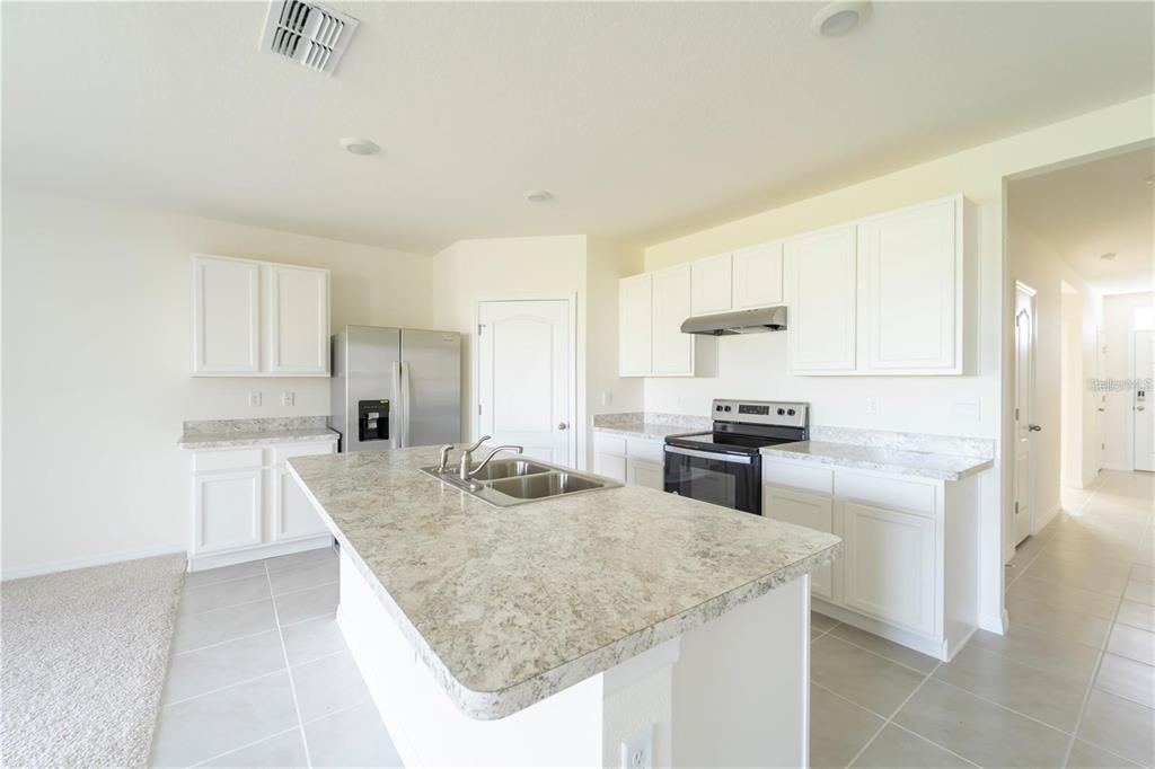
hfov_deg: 104.3
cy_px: 384
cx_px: 578
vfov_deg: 81.2
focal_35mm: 14
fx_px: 449
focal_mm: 14
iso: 640
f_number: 5.6
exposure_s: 1/40
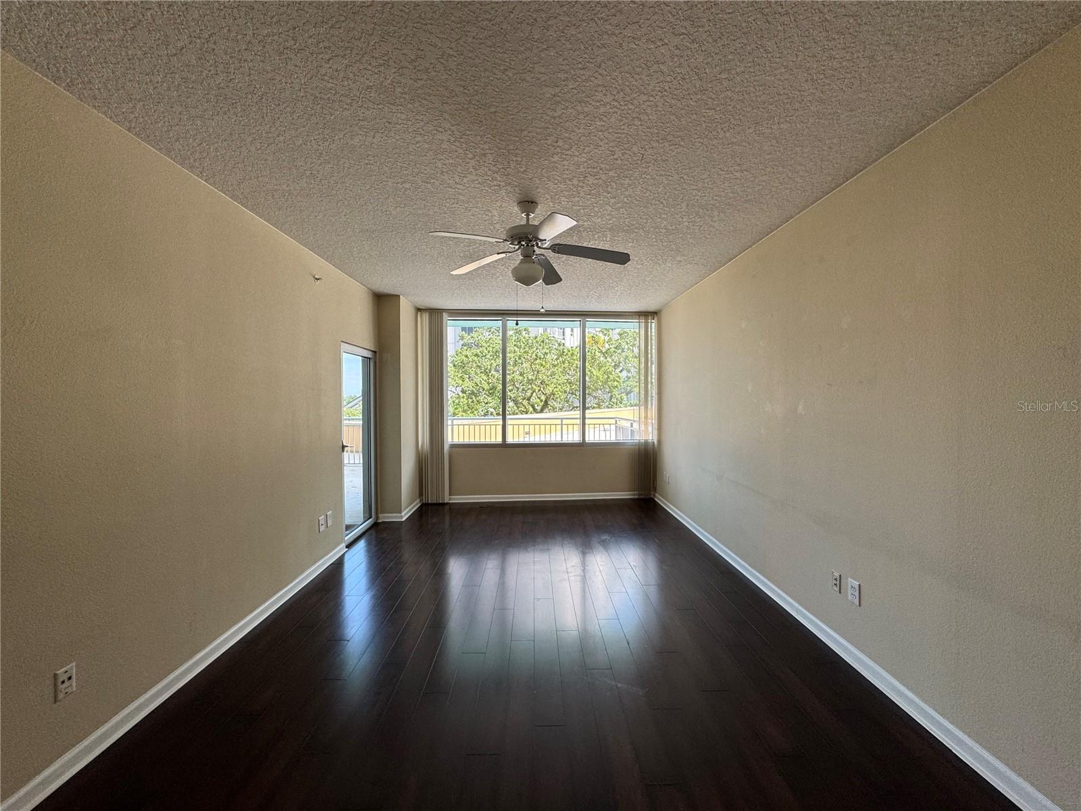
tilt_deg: -1.1
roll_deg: +0.1
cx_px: 540
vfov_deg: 85.7
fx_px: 437
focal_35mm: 14
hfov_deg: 102.1
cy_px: 406
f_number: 2.2
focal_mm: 2.22
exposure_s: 1/120
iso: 100
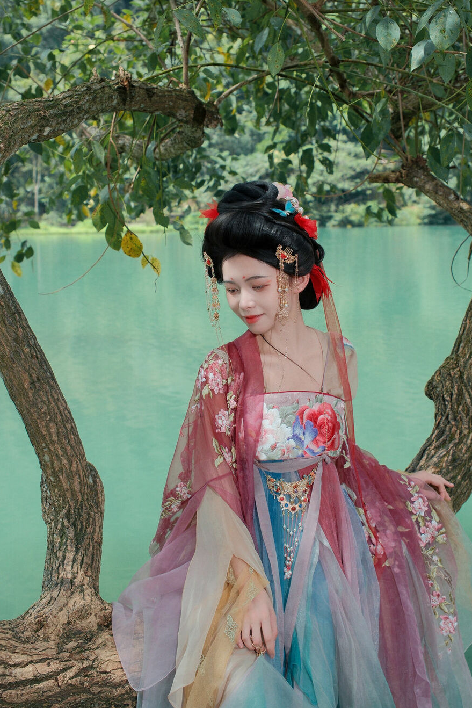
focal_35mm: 49
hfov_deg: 27.5
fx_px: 963
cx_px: 236
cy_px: 358
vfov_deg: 40.3
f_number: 4
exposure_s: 1/400
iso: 250
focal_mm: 27
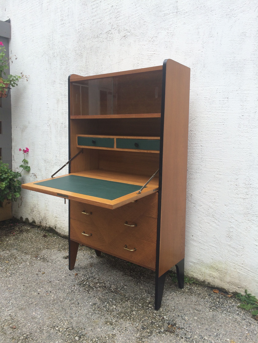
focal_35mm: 29
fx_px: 288
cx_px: 129
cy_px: 172
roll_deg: -0.2
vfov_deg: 61.7
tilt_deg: -6.6
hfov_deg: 48.2
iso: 32
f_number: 2.2
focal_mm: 4.15
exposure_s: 1/243
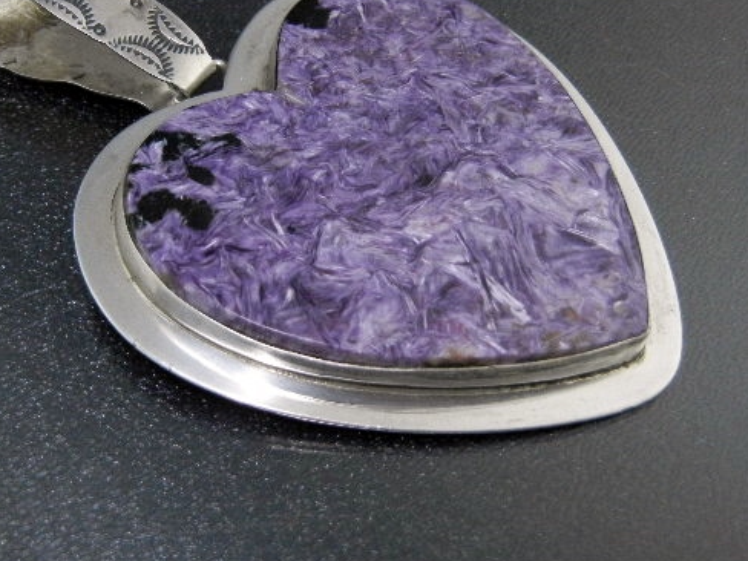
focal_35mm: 59
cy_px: 201
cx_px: 314
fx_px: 1275
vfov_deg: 24.7
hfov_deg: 32.6
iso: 800
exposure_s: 1/30
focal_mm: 8.1
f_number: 7.6
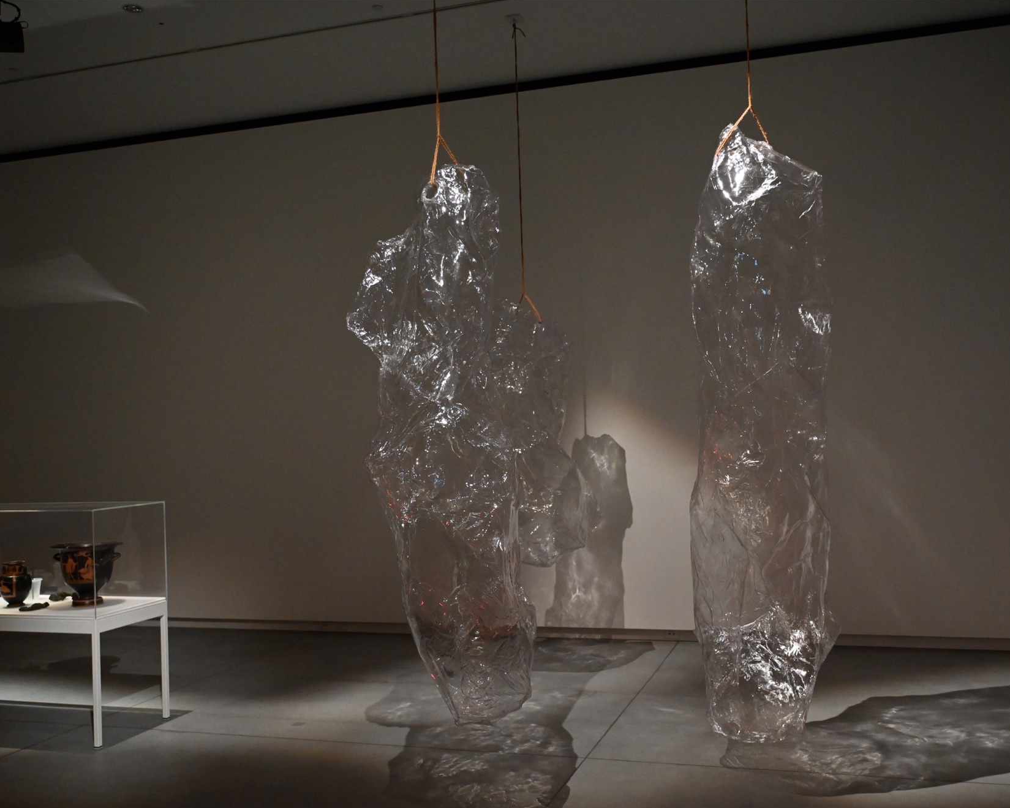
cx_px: 553
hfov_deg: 53.3
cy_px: 406
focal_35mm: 34
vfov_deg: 43.9
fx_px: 1003
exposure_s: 1/400
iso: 8000
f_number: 2.8
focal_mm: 29.5
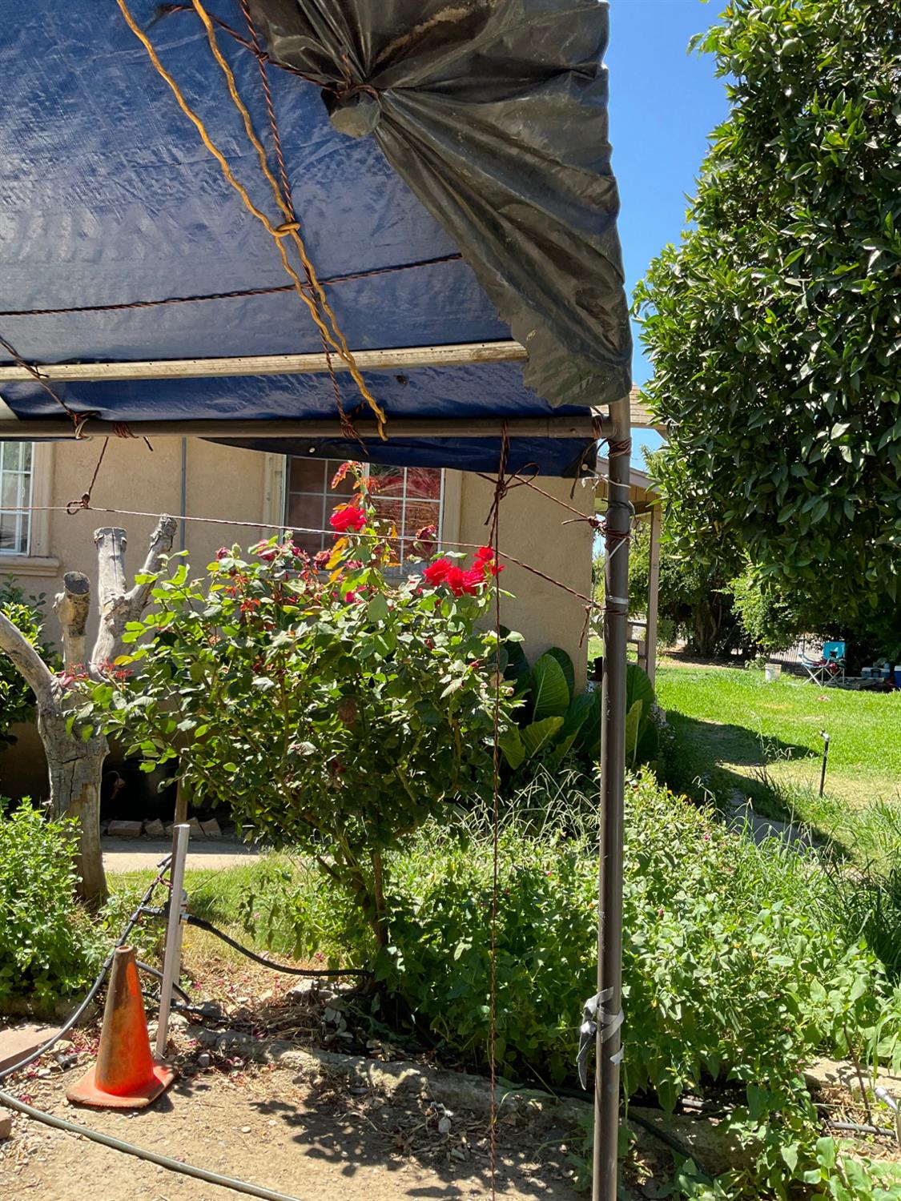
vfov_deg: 61.7
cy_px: 600
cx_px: 450
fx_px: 1006
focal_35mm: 29
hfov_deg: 48.2
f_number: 1.8
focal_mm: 3
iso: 16
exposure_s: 1/355
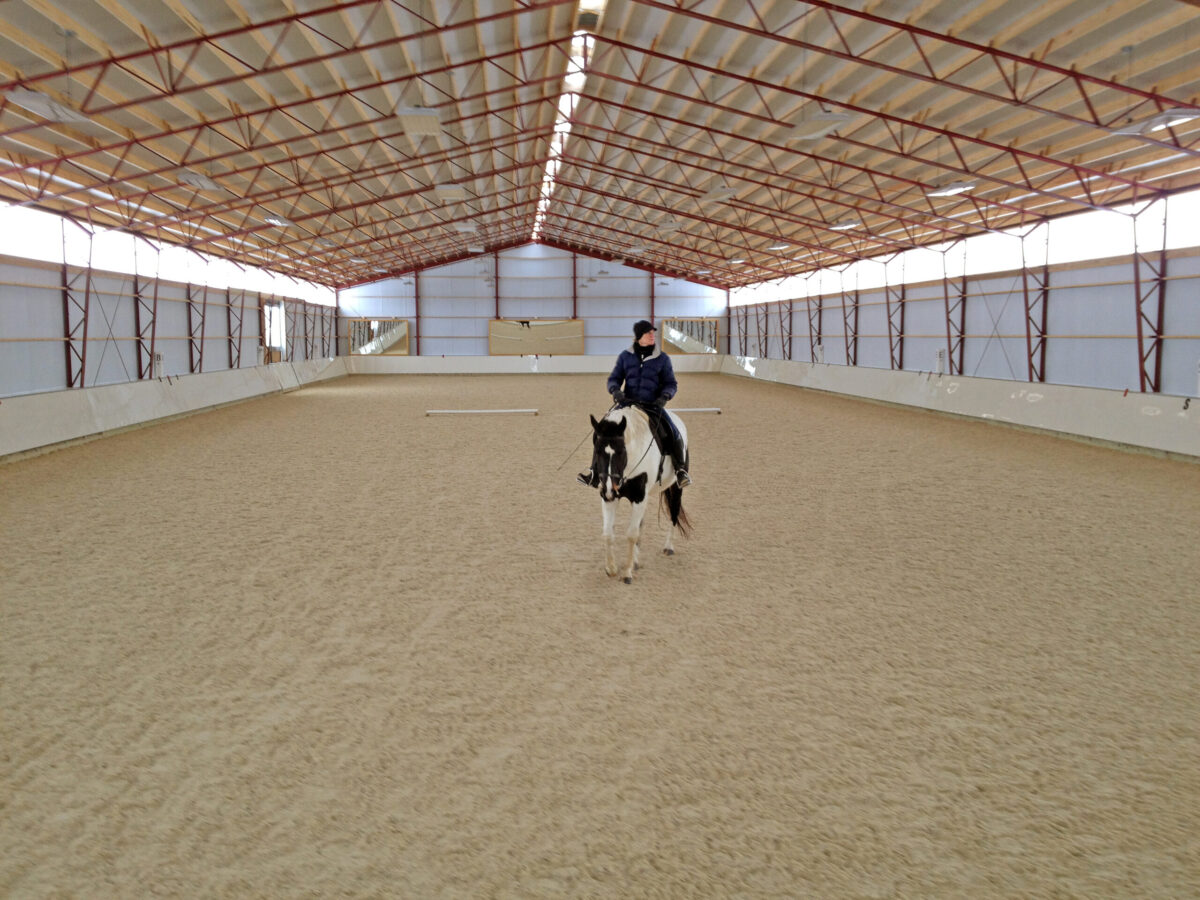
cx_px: 600
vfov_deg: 40.7
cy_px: 450
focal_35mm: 35
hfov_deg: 52.6
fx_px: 1213
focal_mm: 4.28
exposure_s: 1/40
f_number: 2.4
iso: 64
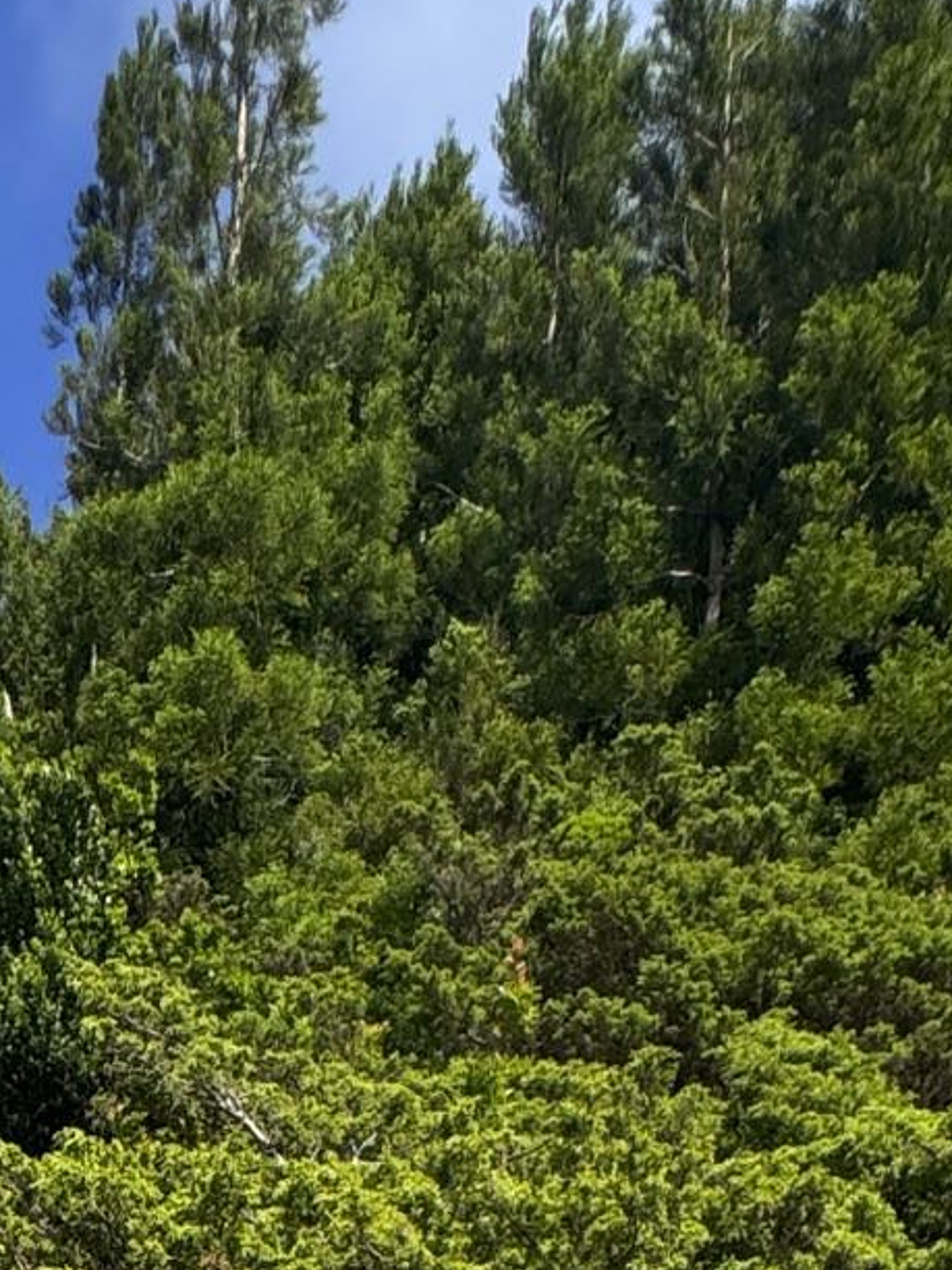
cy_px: 2404
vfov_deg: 20.2
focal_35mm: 61
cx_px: -85
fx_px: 2237
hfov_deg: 22.7
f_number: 2.2
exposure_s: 1/1672
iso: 40
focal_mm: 2.22
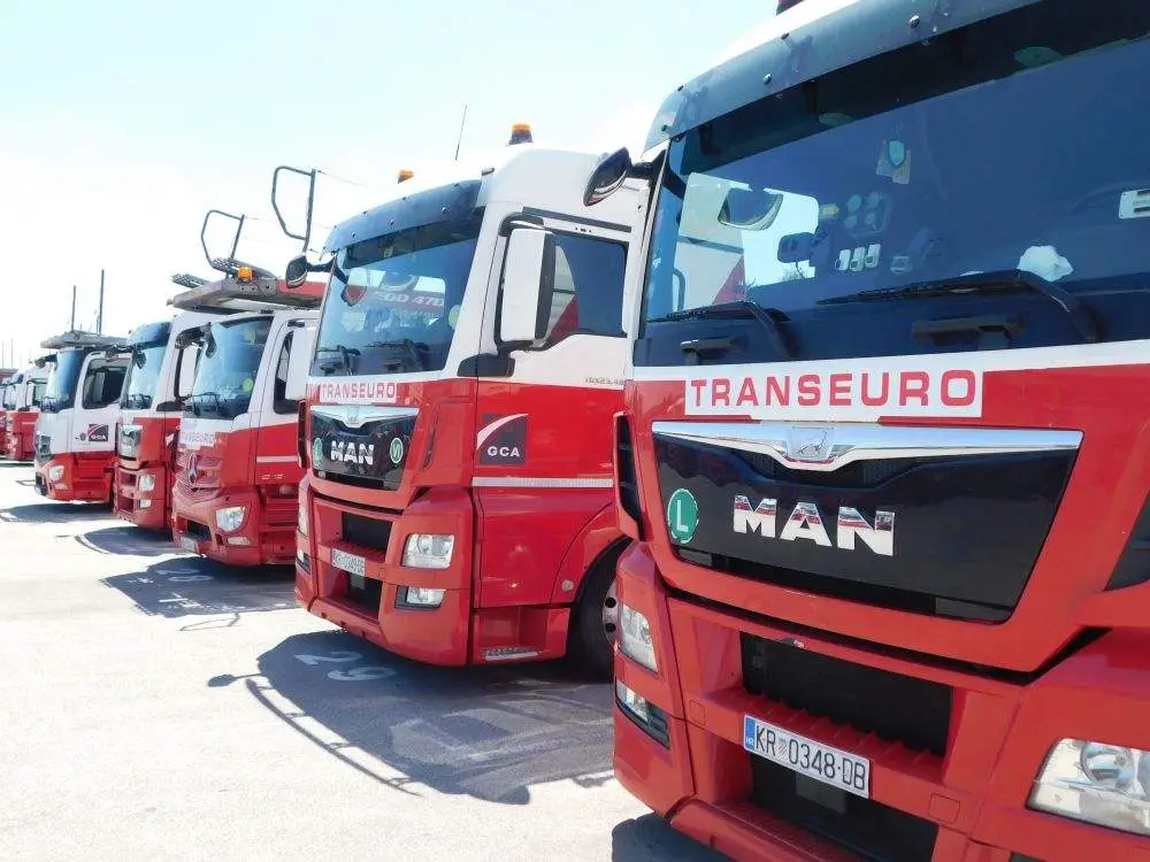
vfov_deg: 46.8
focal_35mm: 30
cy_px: 431
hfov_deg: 60.0
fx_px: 997
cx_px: 575
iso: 125
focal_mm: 5.3
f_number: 3.2
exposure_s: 1/640
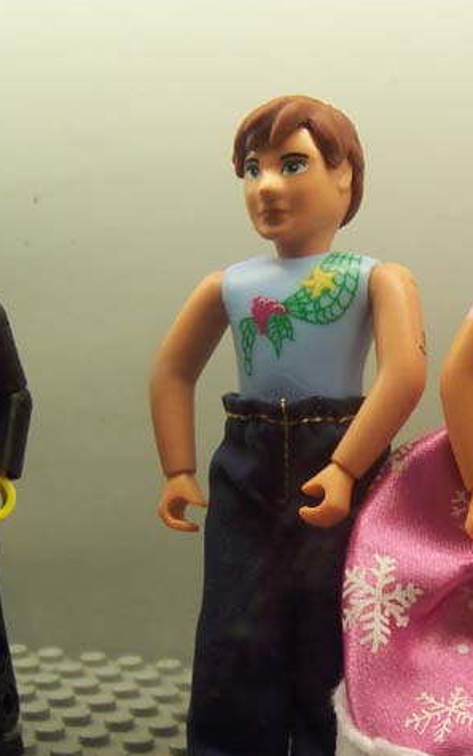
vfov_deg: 31.0
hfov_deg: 19.3
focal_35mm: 66
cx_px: 449
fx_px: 1361
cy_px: 458
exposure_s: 1/125
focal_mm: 5.6
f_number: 2.8
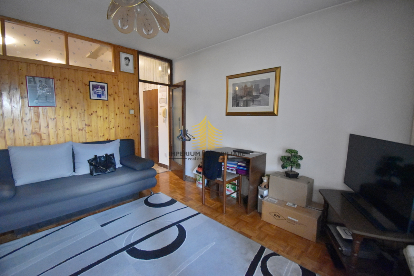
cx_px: 207
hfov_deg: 100.4
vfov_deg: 77.3
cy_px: 138
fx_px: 172
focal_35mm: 15
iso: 4000
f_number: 4.5
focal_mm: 10
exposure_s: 1/125
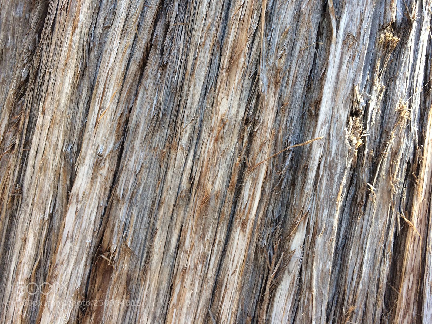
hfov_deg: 61.7
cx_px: 216
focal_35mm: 29
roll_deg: +1.3
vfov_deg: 48.2
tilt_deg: +1.4
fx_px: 362
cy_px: 162
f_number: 2.2
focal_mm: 4.15
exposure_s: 1/30
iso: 32
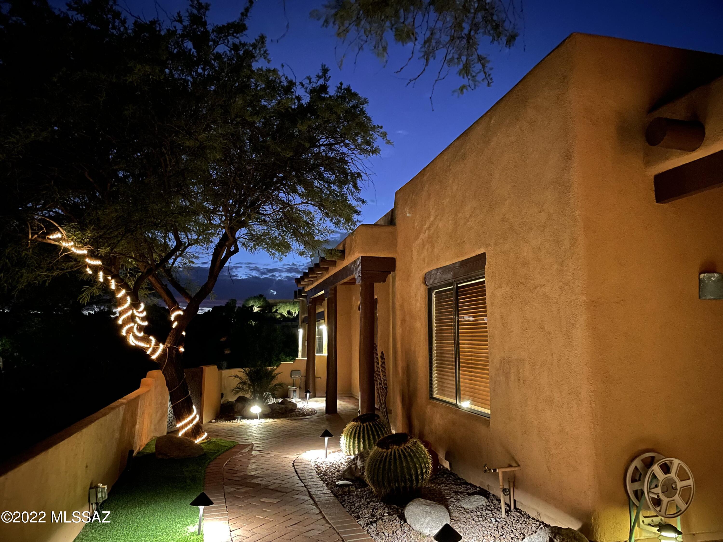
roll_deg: -0.2
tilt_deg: +7.5
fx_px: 543
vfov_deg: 53.1
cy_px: 271
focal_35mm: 26
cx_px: 362
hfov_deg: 67.3
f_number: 1.6
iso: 800
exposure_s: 1/4
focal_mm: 4.2
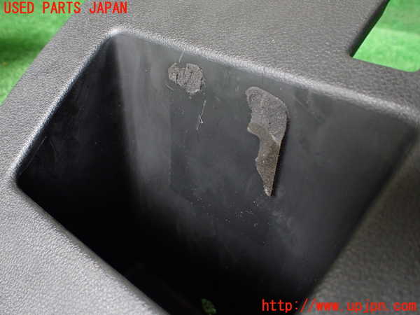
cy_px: 158
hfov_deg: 60.0
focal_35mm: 30
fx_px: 364
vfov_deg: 46.8
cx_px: 210
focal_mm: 5.4
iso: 500
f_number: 2.3
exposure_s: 1/125
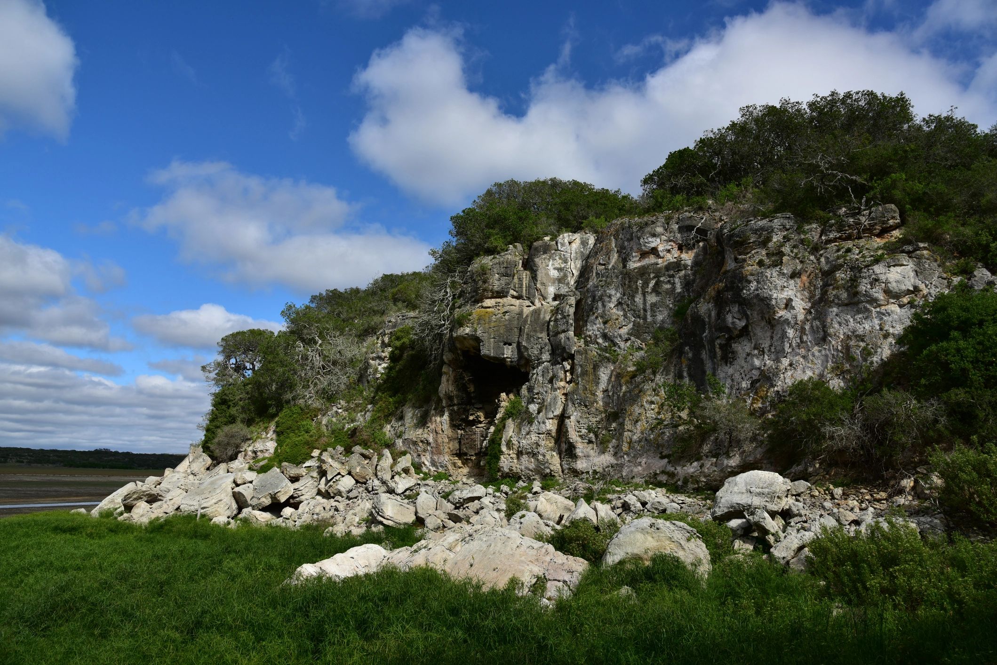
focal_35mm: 24
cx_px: 498
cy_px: 332
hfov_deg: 73.7
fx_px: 665
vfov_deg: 53.2
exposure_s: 1/250
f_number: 8
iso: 100
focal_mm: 24
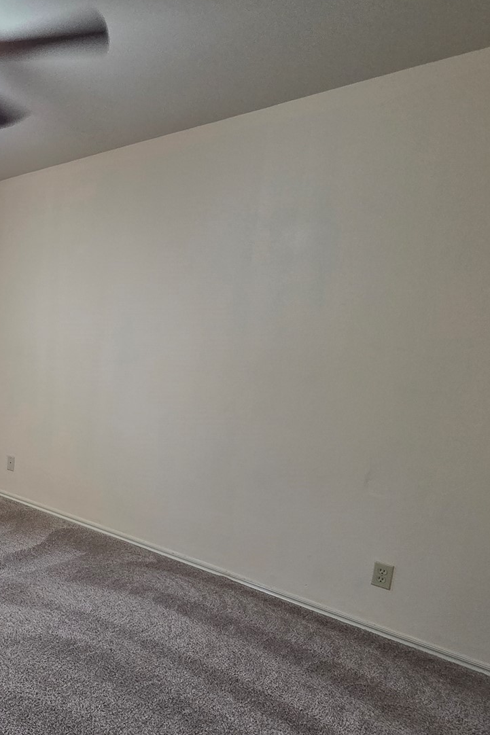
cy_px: 414
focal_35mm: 24
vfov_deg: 73.4
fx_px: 490
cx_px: -50
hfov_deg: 42.0
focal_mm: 2.2
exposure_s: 1/60
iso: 200
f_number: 2.2
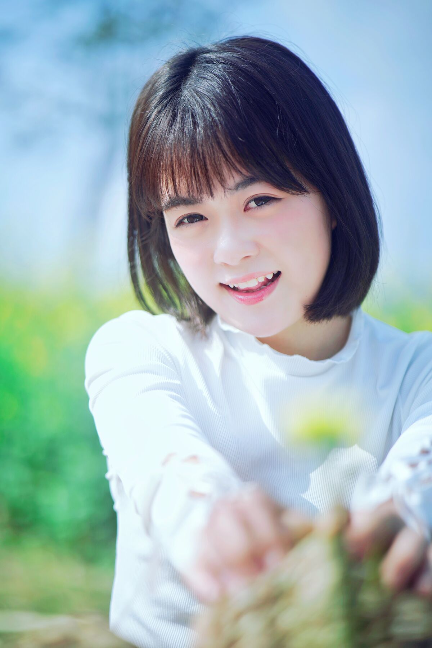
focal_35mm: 85
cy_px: 324
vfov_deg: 23.9
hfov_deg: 16.1
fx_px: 1529
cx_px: 216
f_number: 1.8
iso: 100
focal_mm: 85
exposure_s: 1/4000
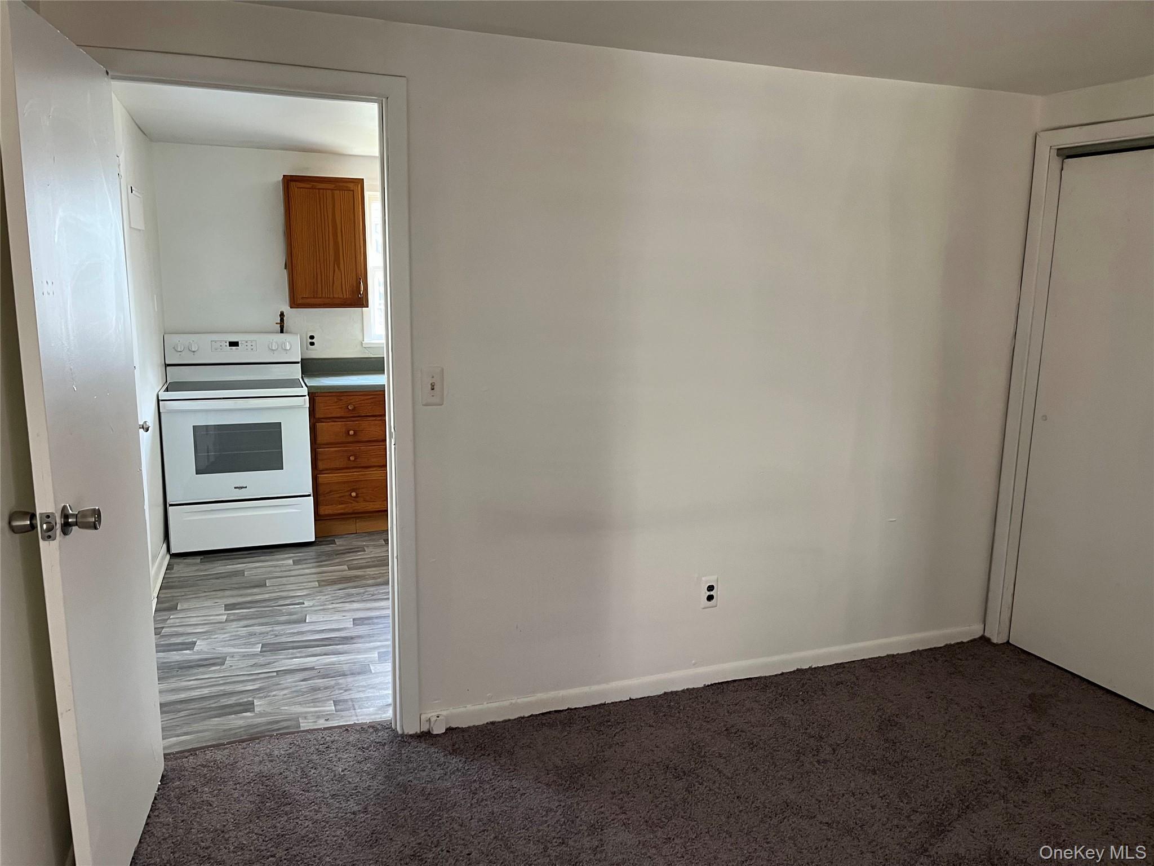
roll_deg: -0.6
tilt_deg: -11.1
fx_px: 867
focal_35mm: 26
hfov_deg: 67.3
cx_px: 577
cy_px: 433
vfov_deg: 53.1
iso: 125
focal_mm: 5.1
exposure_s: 1/62
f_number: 1.6
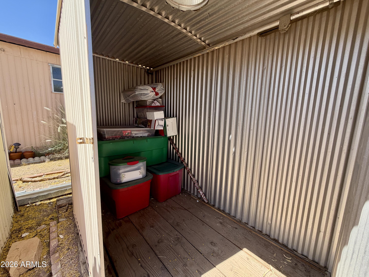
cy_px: 138
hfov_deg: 102.1
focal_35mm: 14
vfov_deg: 85.7
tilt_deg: -8.0
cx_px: 184
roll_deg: -1.9
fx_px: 149
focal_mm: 2.22
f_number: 2.2
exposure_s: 1/379
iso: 50
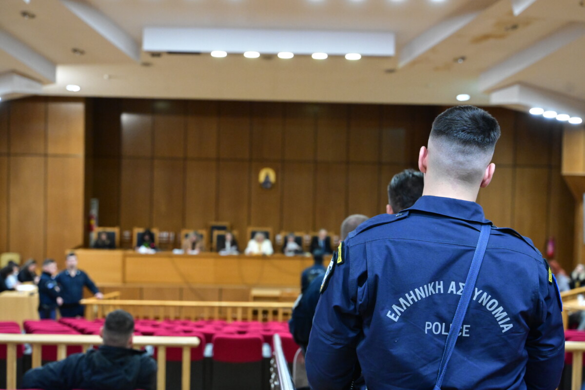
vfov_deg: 26.0
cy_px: 195
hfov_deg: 38.2
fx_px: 845
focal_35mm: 52
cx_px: 292
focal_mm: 52
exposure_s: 1/200
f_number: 4
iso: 8000
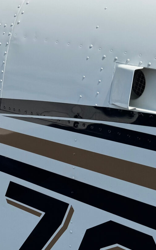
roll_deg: +0.7
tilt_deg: -10.1
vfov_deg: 25.8
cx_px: -85
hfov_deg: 15.0
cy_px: 114
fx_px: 544
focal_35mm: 80
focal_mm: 6.76
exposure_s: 1/12346
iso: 80
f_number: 1.78
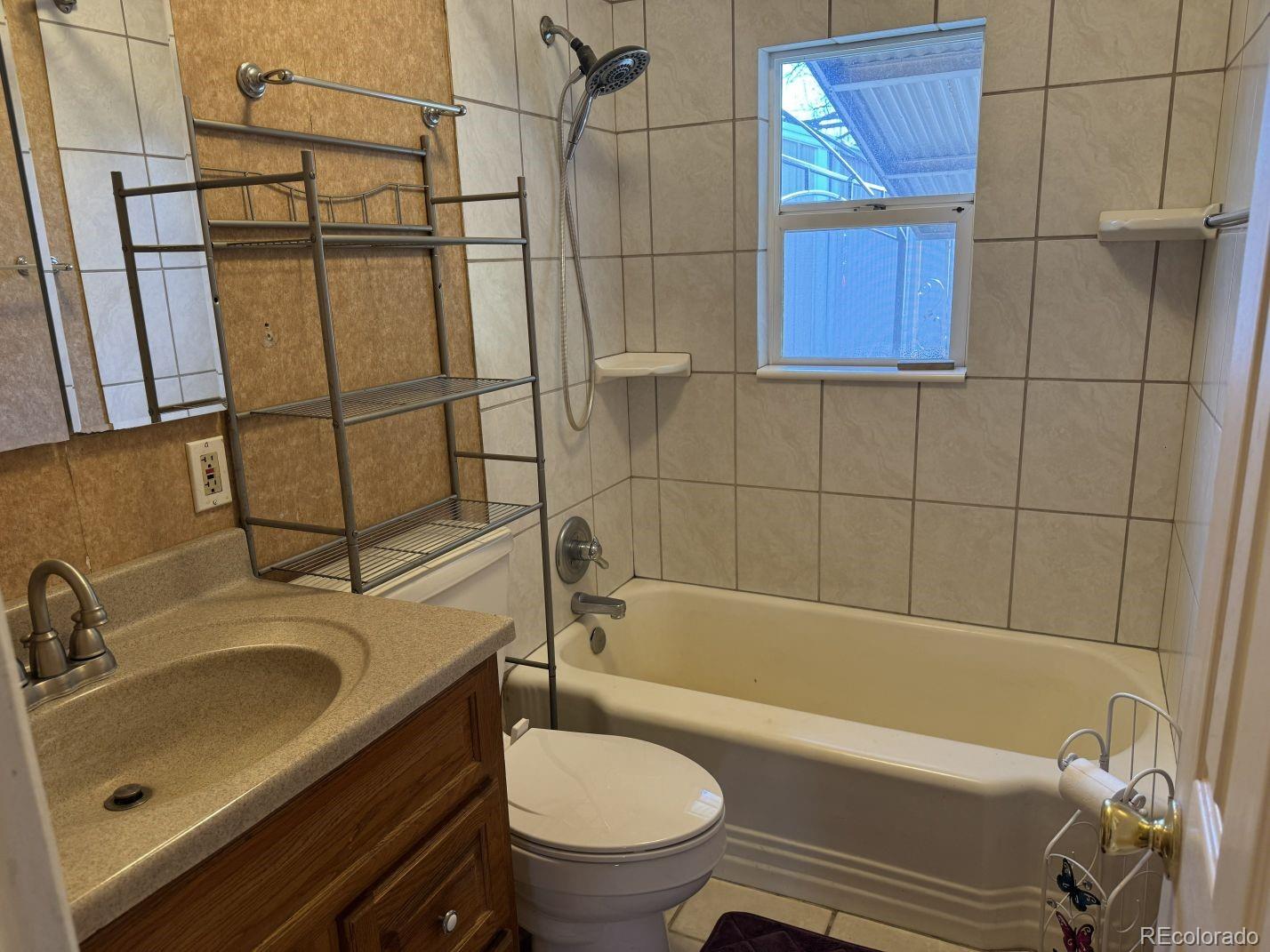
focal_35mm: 24
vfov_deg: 56.8
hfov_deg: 71.6
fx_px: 881
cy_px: 476
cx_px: 635
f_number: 1.78
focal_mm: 6.76
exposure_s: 1/60
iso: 125
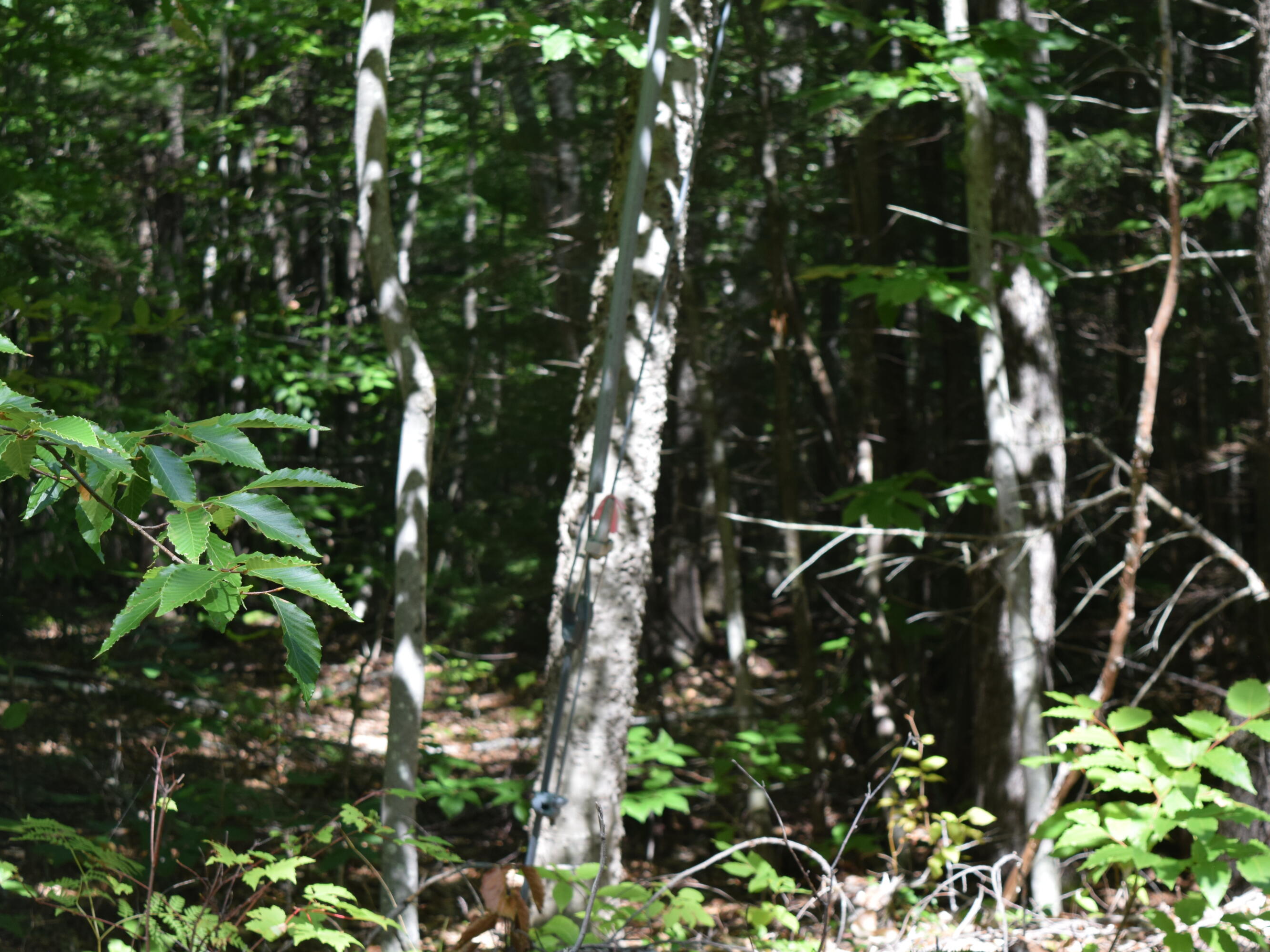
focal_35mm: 90
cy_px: 476
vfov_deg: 16.5
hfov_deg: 21.9
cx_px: 570
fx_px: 3285
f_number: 7.1
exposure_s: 1/200
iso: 400
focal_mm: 55
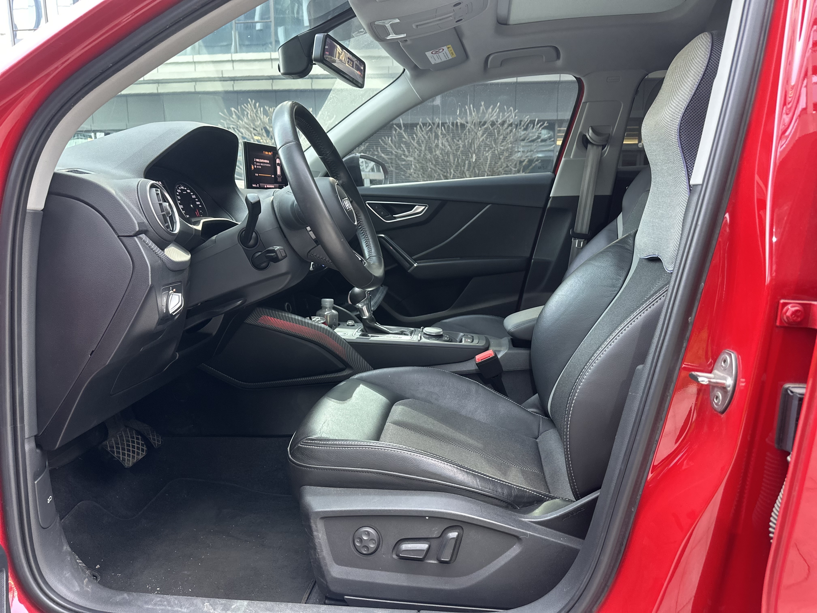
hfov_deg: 71.6
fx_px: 566
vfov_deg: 56.8
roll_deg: +0.9
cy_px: 306
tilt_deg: -9.2
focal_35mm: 24
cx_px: 408
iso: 250
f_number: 1.78
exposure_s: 1/98
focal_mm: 6.86
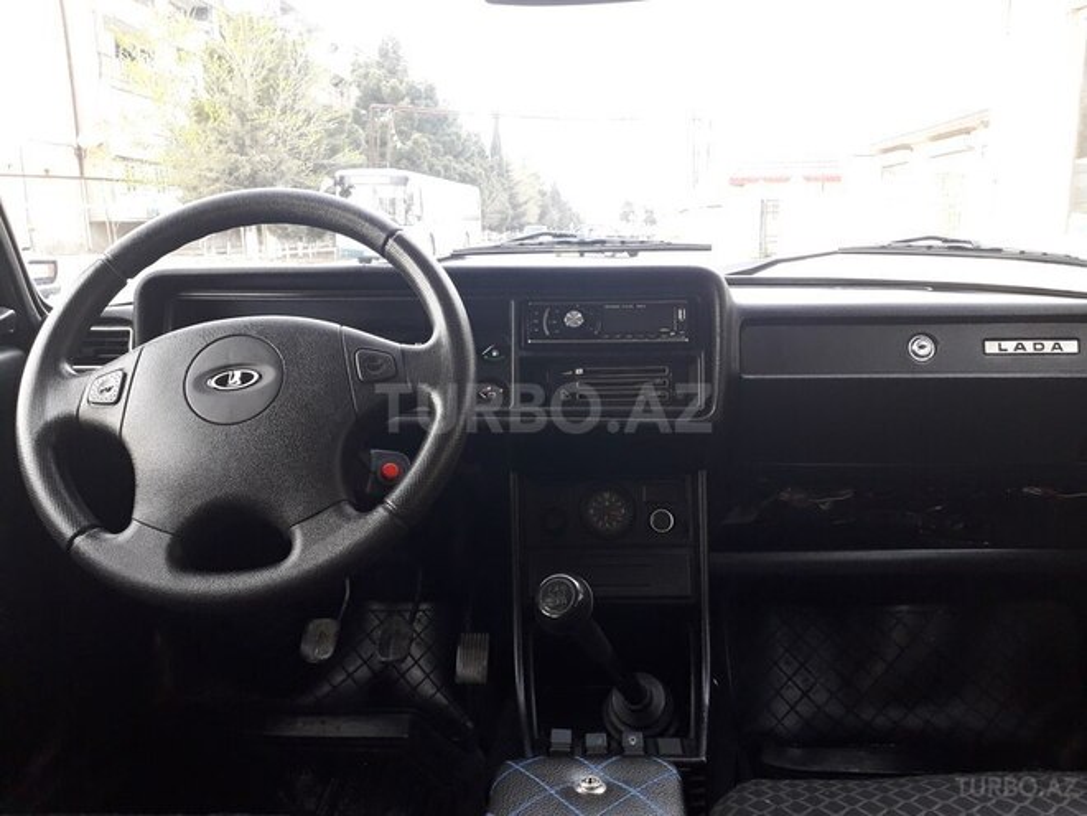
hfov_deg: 65.3
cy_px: 408
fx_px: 848
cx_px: 544
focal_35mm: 27
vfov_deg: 51.4
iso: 125
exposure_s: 1/50
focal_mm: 3.6
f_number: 1.9
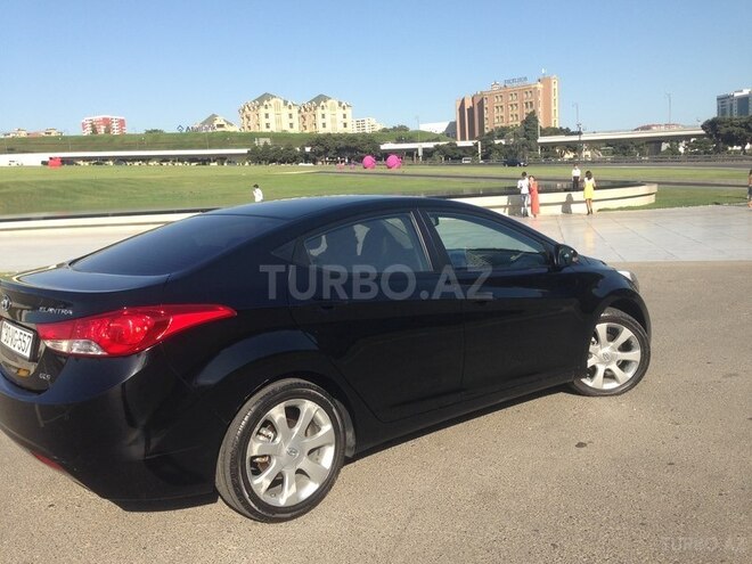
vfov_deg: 42.9
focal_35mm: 33
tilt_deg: -7.5
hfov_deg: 55.4
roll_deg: +1.8
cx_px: 376
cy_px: 282
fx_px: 717
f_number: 2.4
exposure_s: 1/1063
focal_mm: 4.12
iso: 50
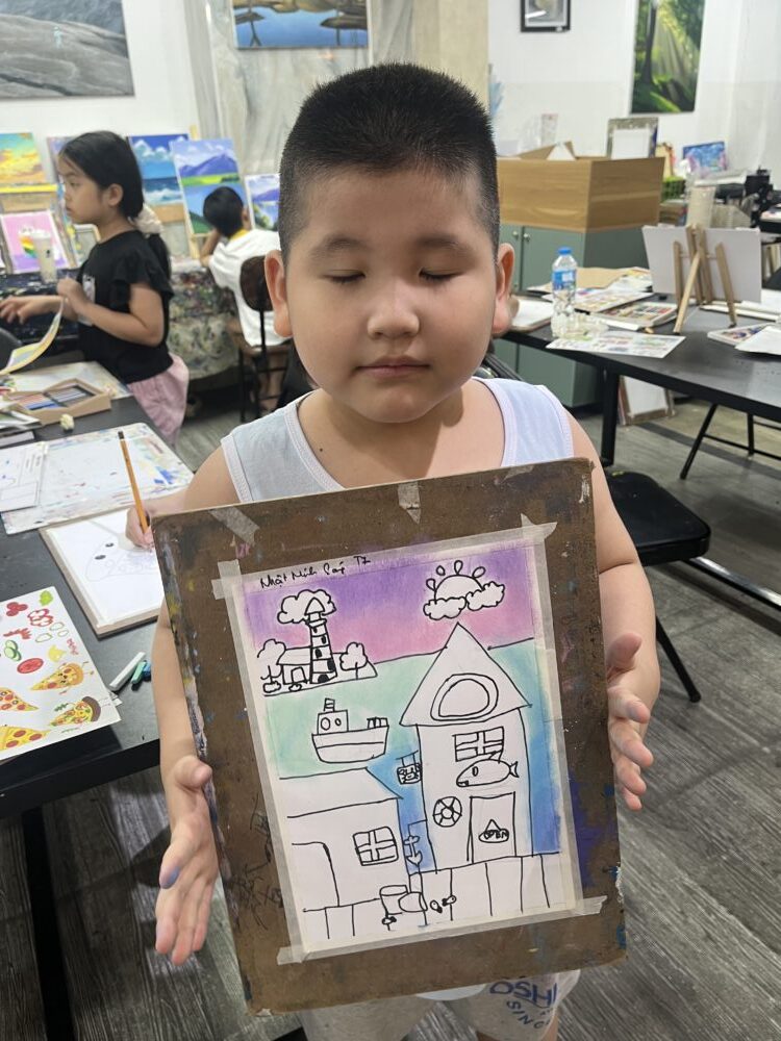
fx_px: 782
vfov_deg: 67.3
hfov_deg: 53.1
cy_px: 520
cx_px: 390
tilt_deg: -26.3
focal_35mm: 26
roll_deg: +3.7
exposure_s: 1/50
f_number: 1.6
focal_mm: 5.1
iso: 64
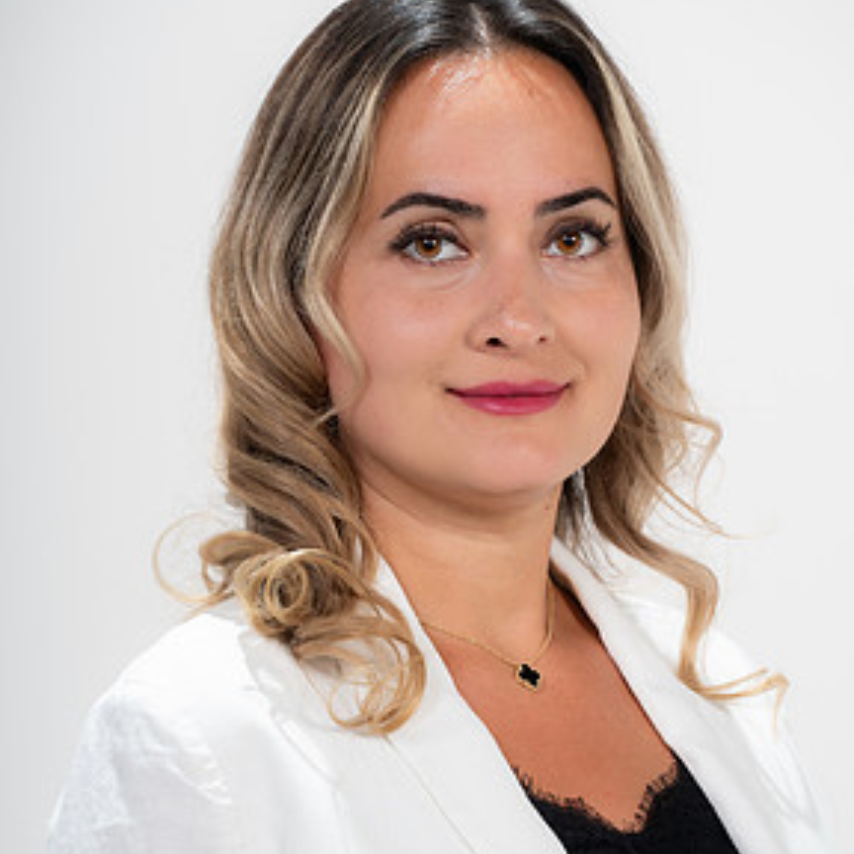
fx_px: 5861
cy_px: 557
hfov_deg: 8.3
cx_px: 415
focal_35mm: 210
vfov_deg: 8.3
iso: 320
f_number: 5.6
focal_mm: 158
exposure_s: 1/200
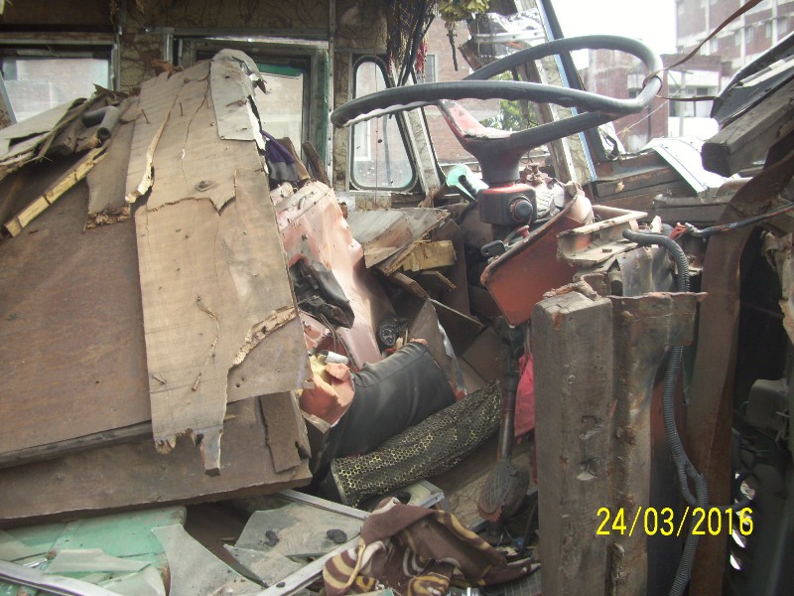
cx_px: 397
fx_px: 780
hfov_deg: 54.0
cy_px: 298
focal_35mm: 34
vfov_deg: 41.8
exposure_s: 1/125
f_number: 2.9
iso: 80
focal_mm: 5.7
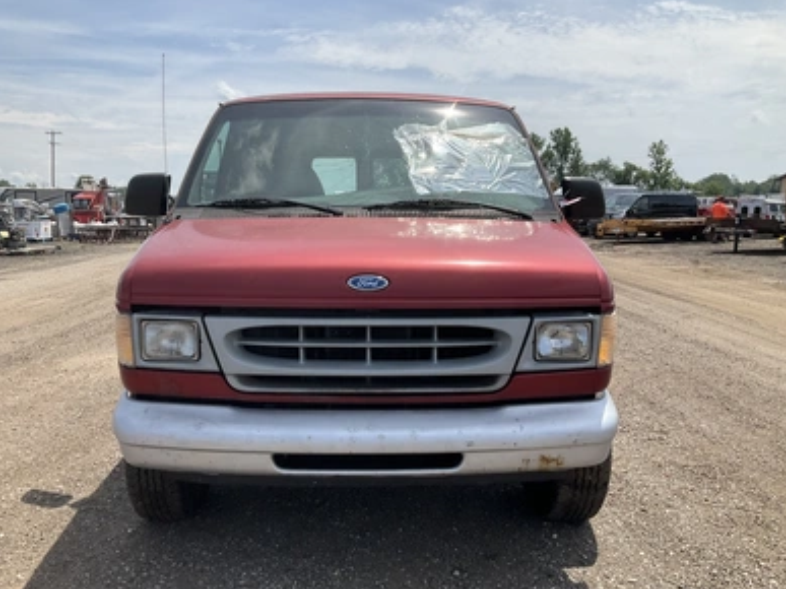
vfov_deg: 46.8
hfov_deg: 60.0
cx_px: 388
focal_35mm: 30
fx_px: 681
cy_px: 301
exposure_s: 1/1984
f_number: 1.8
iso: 25
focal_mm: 3
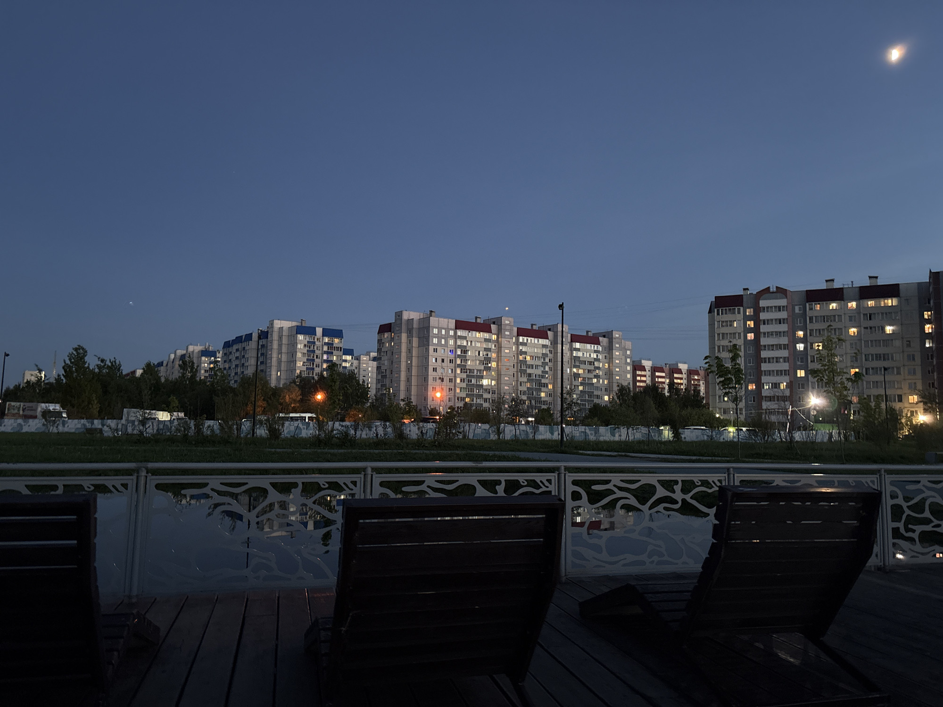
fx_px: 708
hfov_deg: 67.3
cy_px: 354
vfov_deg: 53.1
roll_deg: +0.1
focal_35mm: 26
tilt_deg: +4.9
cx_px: 472
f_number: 1.6
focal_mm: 5.96
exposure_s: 1/25
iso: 1000
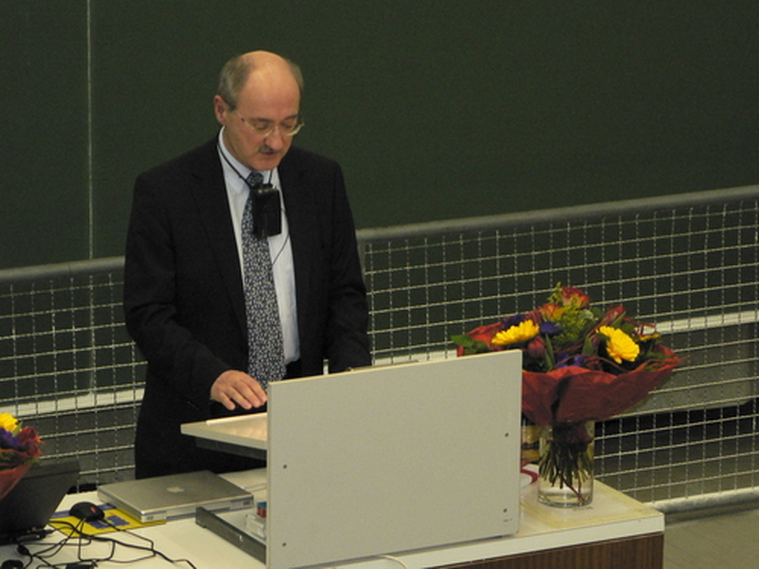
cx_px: 380
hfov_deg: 10.9
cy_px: 284
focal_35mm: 182
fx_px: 3991
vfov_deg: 8.2
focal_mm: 30.4
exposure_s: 1/60
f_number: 3.3
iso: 400
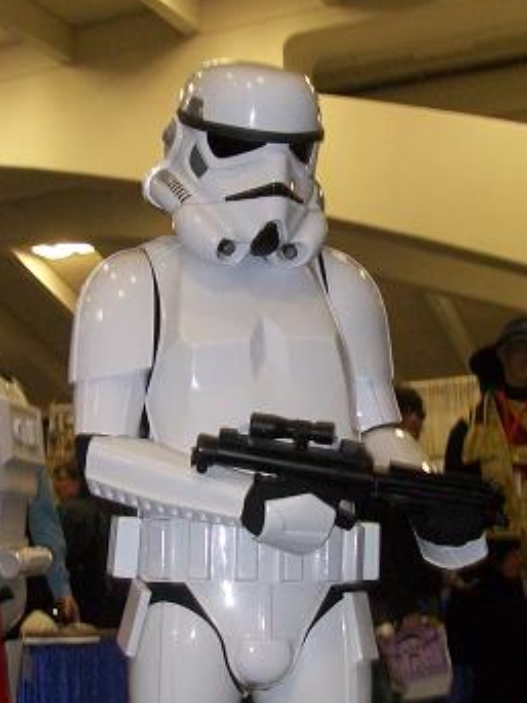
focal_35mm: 62
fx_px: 1259
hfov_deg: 23.6
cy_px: 349
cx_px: 212
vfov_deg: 31.2
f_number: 2.7
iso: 160
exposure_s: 1/60
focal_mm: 6
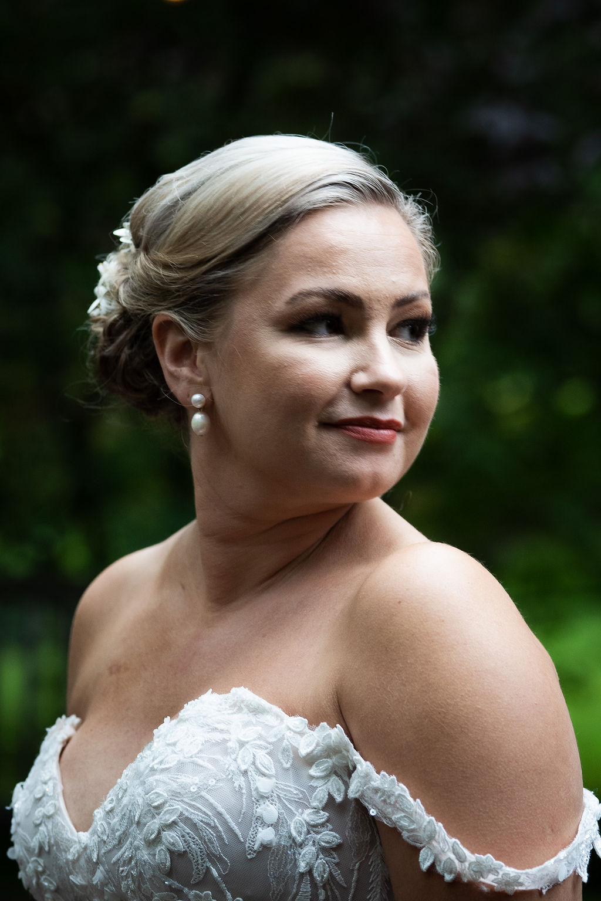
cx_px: 300
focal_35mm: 127
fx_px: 3180
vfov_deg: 16.1
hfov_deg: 10.8
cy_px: 450
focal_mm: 85
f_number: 3.2
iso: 1000
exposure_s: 1/200
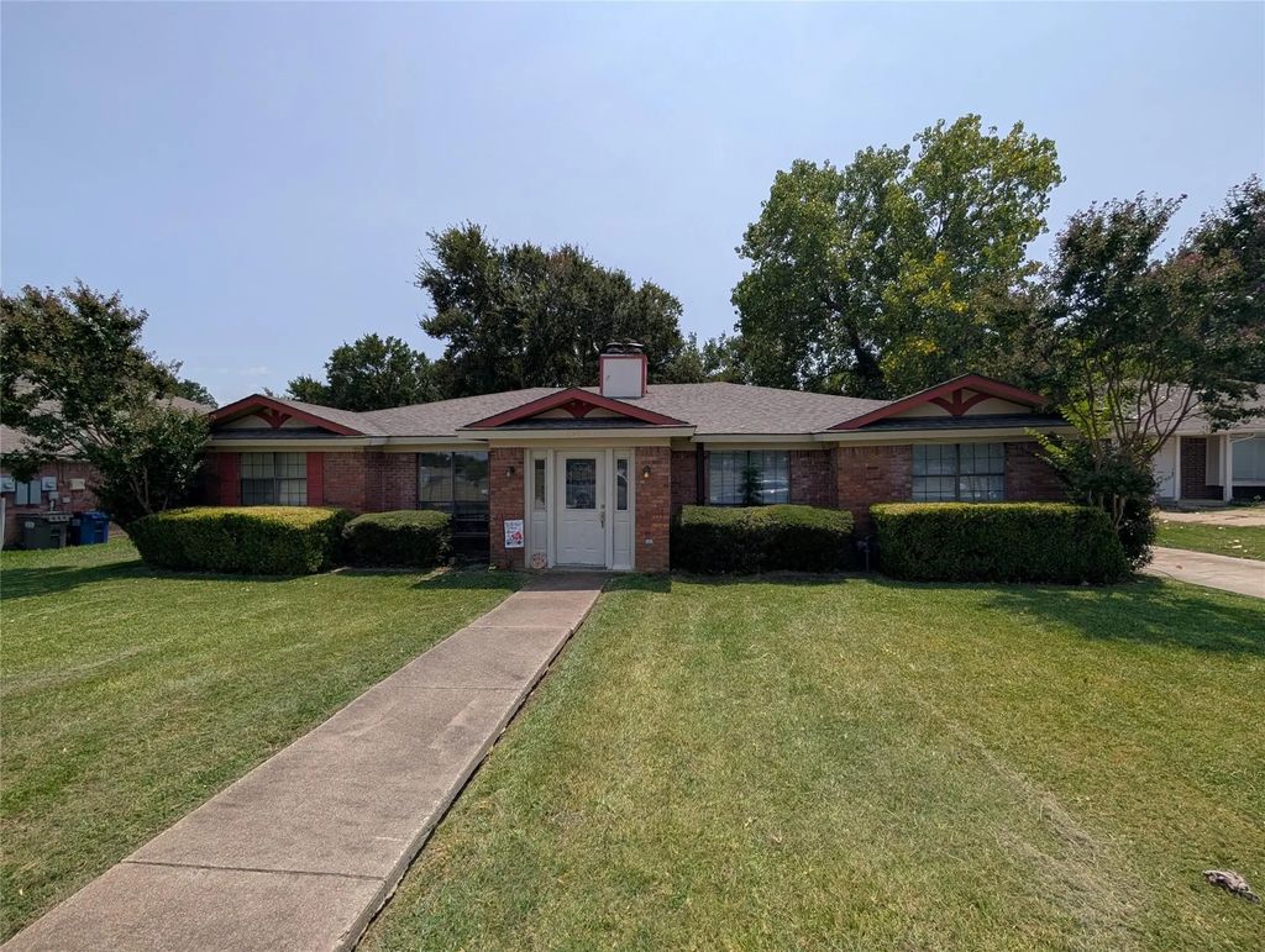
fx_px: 439
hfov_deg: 110.5
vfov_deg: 94.6
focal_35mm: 12
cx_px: 632
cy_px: 476
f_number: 1.7
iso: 56
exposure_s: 1/4878
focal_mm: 2.02
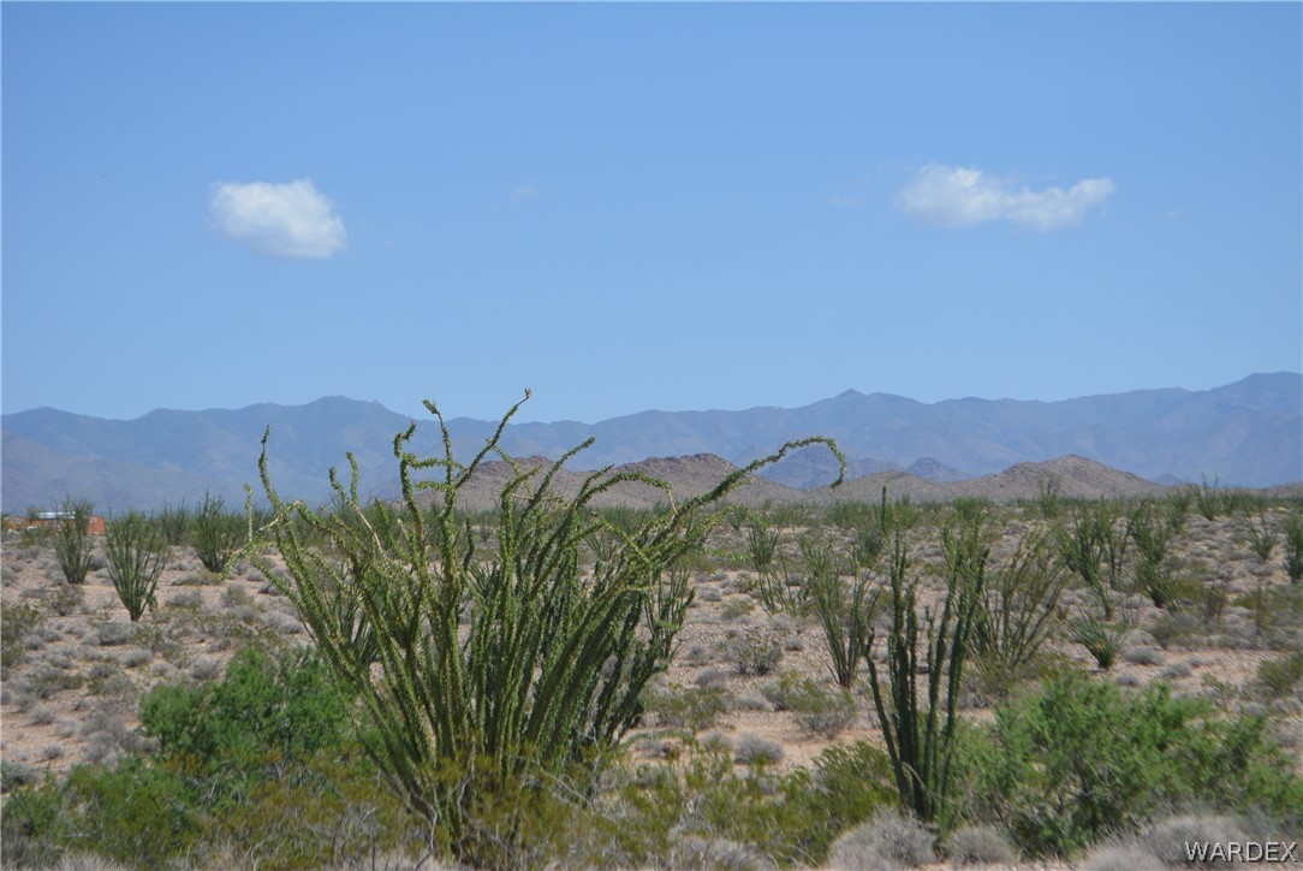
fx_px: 2988
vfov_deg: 16.6
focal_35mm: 82
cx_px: 652
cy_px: 436
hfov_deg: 24.6
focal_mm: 55
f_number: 7.1
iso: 400
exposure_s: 1/1600
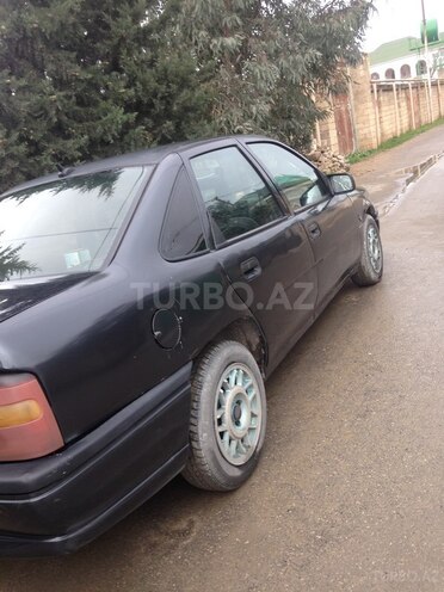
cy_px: 296
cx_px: 222
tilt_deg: -18.1
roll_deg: +9.3
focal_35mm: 33
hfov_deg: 42.9
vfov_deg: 55.4
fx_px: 564
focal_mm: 4.12
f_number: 2.4
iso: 50
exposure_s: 1/123
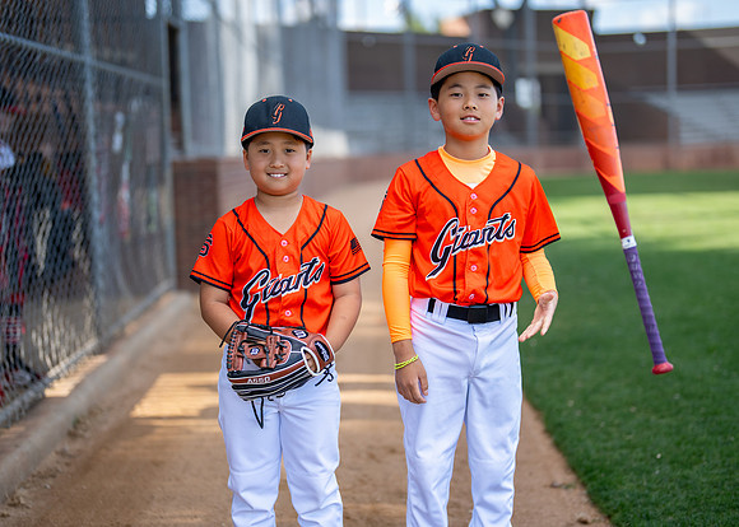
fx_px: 1177
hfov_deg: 34.9
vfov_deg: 25.3
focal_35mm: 56
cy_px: 275
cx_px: 359
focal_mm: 50
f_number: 1.2
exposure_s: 1/2000
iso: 125
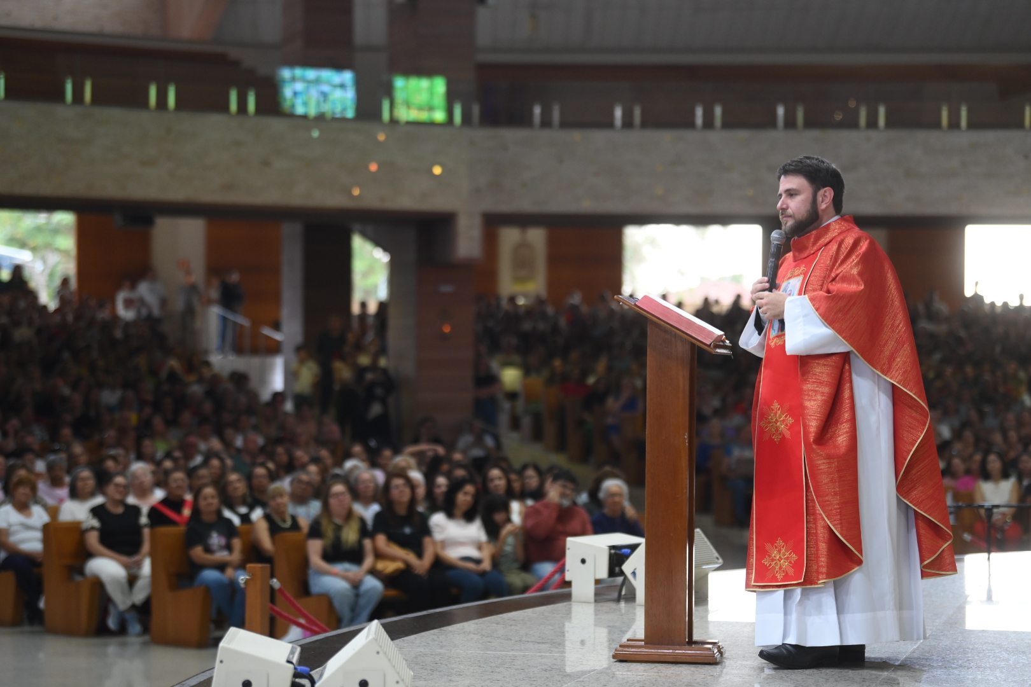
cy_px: 344
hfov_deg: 20.0
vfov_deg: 13.4
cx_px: 516
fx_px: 2921
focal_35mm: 102
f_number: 2.8
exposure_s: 1/400
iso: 1600
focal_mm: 102
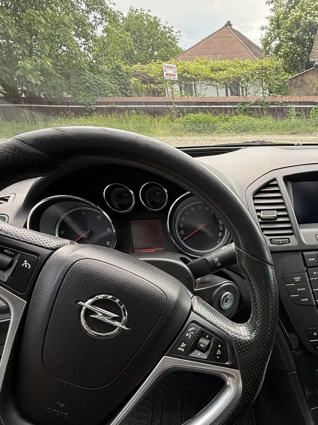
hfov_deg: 50.2
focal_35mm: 25
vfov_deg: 67.7
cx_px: 272
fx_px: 306
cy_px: 279
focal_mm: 2.22
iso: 64
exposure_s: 1/112
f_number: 2.2
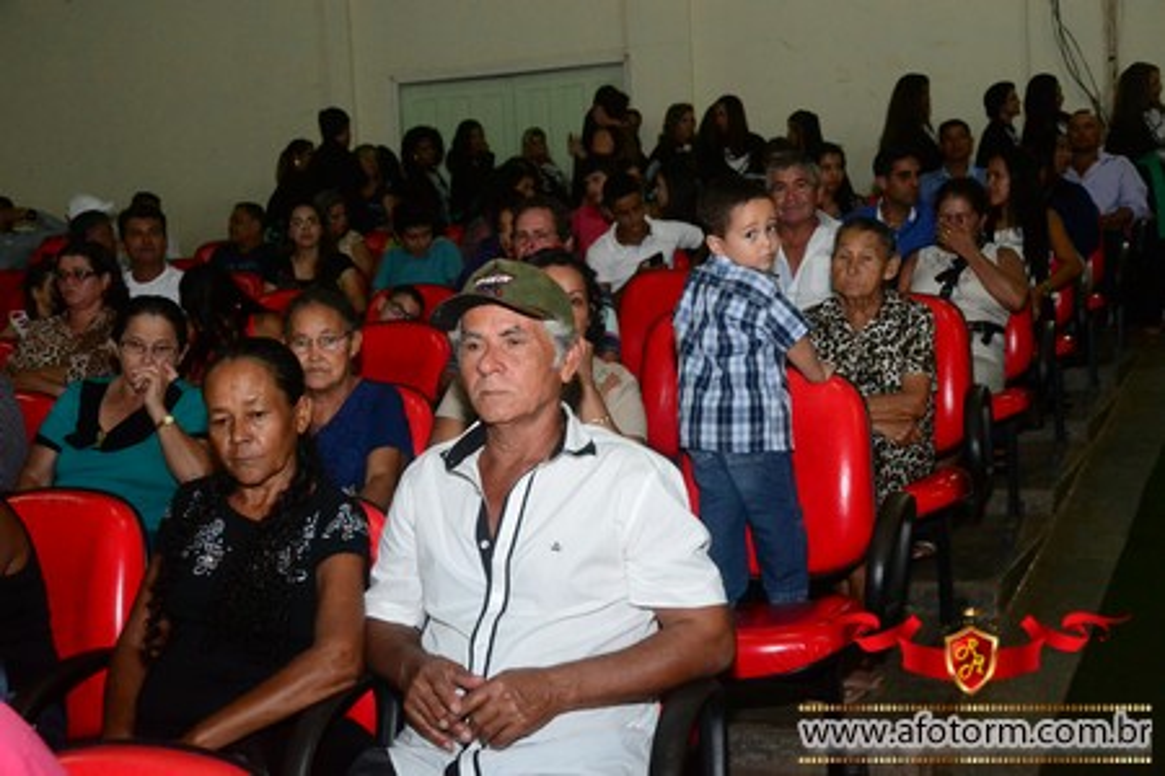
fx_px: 1505
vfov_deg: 28.9
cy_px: 388
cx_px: 582
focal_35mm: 46
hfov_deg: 42.3
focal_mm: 31
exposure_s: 1/80
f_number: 6.3
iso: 3200
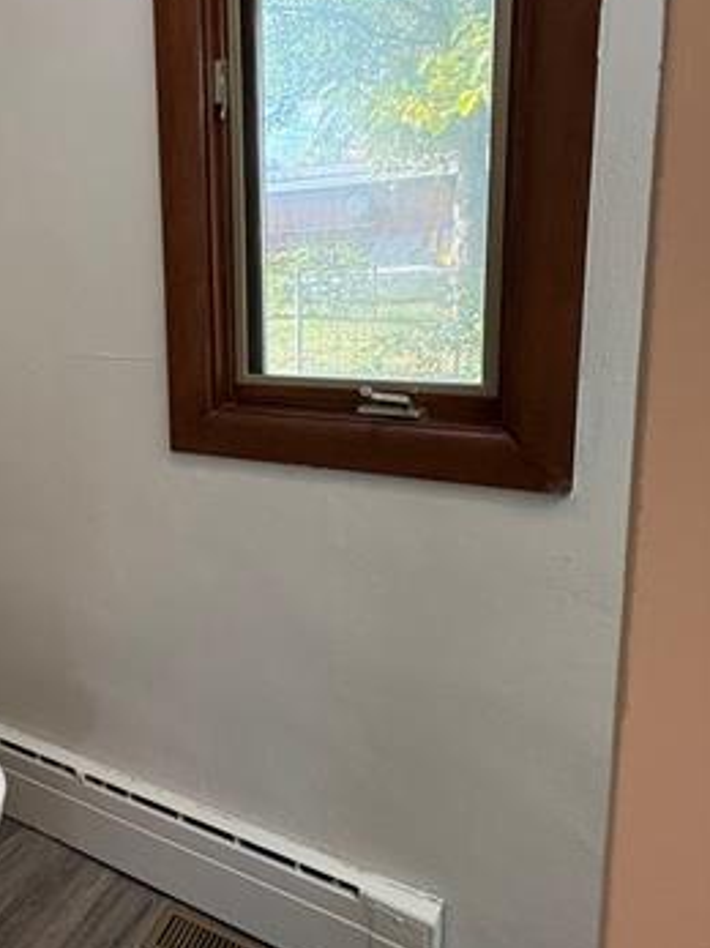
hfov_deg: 38.0
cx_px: -66
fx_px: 848
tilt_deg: -8.9
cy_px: 396
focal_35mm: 31
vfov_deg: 58.1
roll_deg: +5.1
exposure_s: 1/120
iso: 250
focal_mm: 2.22
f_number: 2.2
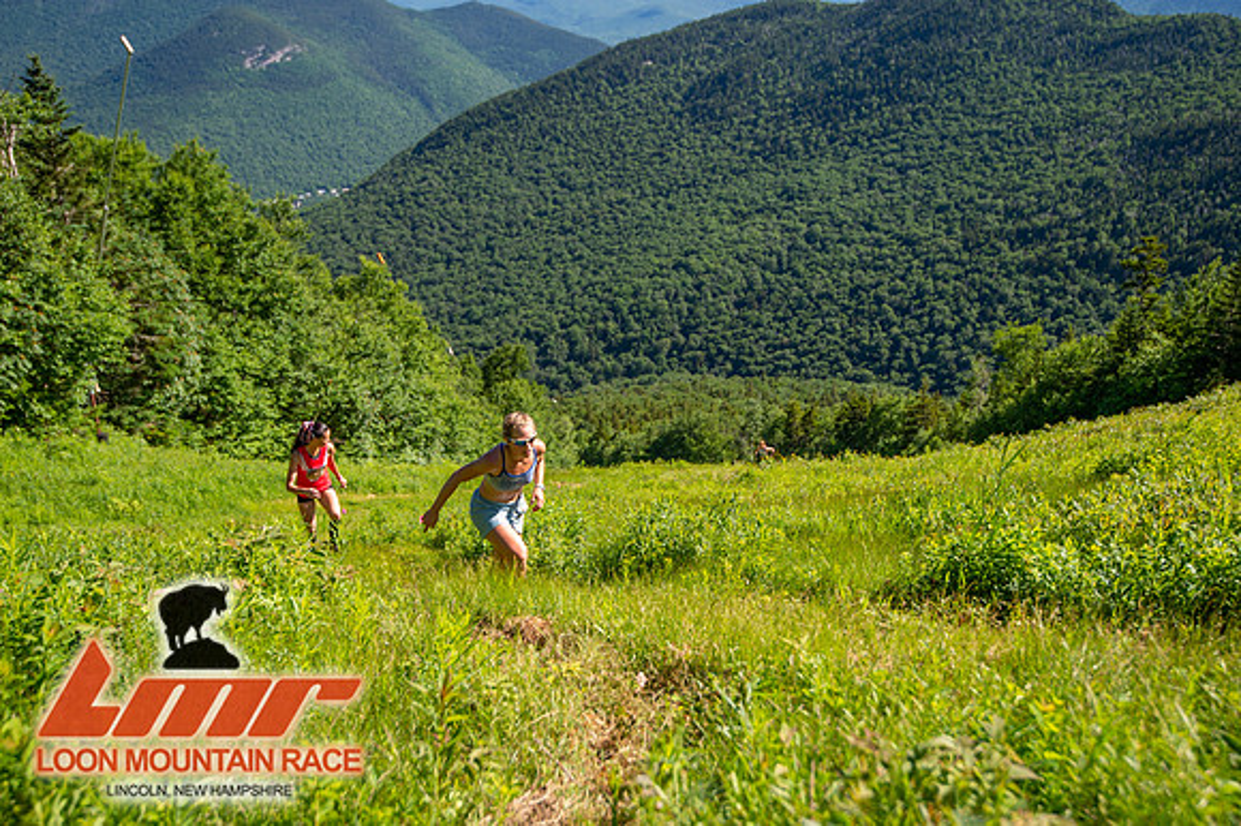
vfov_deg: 37.8
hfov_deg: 54.5
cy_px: 413
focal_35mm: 35
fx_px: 1206
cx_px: 620
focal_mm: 35
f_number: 5
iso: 100
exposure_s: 1/400
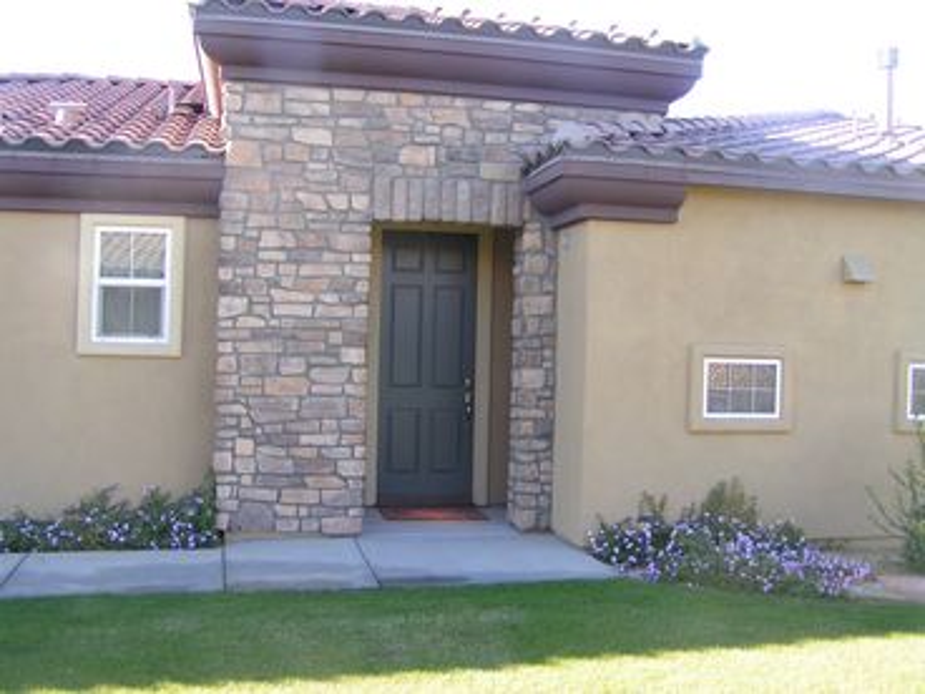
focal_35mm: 38
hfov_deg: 49.0
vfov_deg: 37.7
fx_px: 1015
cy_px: 347
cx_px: 462
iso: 50
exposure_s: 1/80
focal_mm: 5.8
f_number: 4
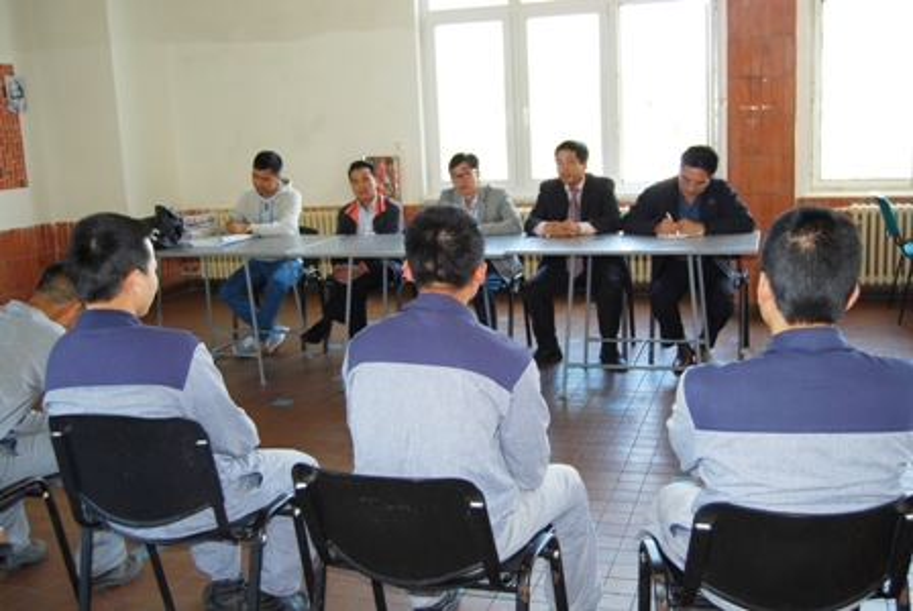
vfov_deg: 34.3
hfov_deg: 49.5
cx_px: 456
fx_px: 990
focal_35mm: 39
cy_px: 306
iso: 200
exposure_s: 1/60
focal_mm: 26
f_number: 4
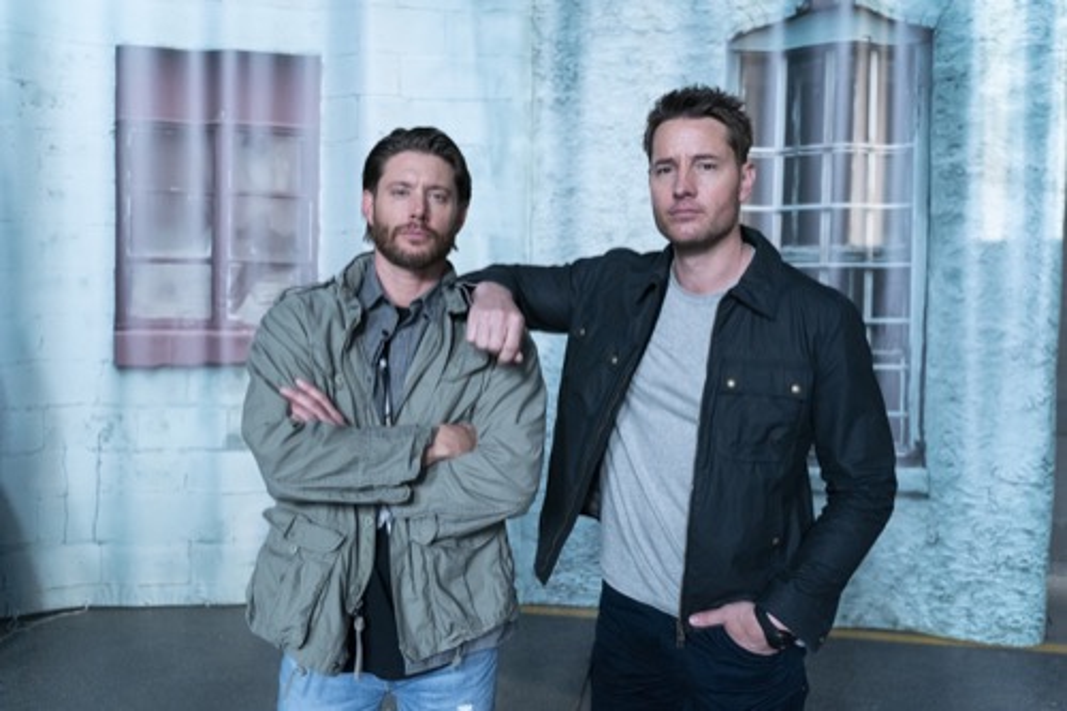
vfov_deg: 43.6
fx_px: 889
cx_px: 534
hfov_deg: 61.9
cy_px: 356
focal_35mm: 30
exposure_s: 1/125
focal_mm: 30
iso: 3200
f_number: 3.2
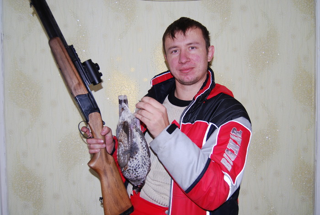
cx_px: 160
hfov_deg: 53.1
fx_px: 320
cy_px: 108
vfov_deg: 37.0
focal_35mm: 36
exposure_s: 1/60
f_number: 4
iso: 200
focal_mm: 24
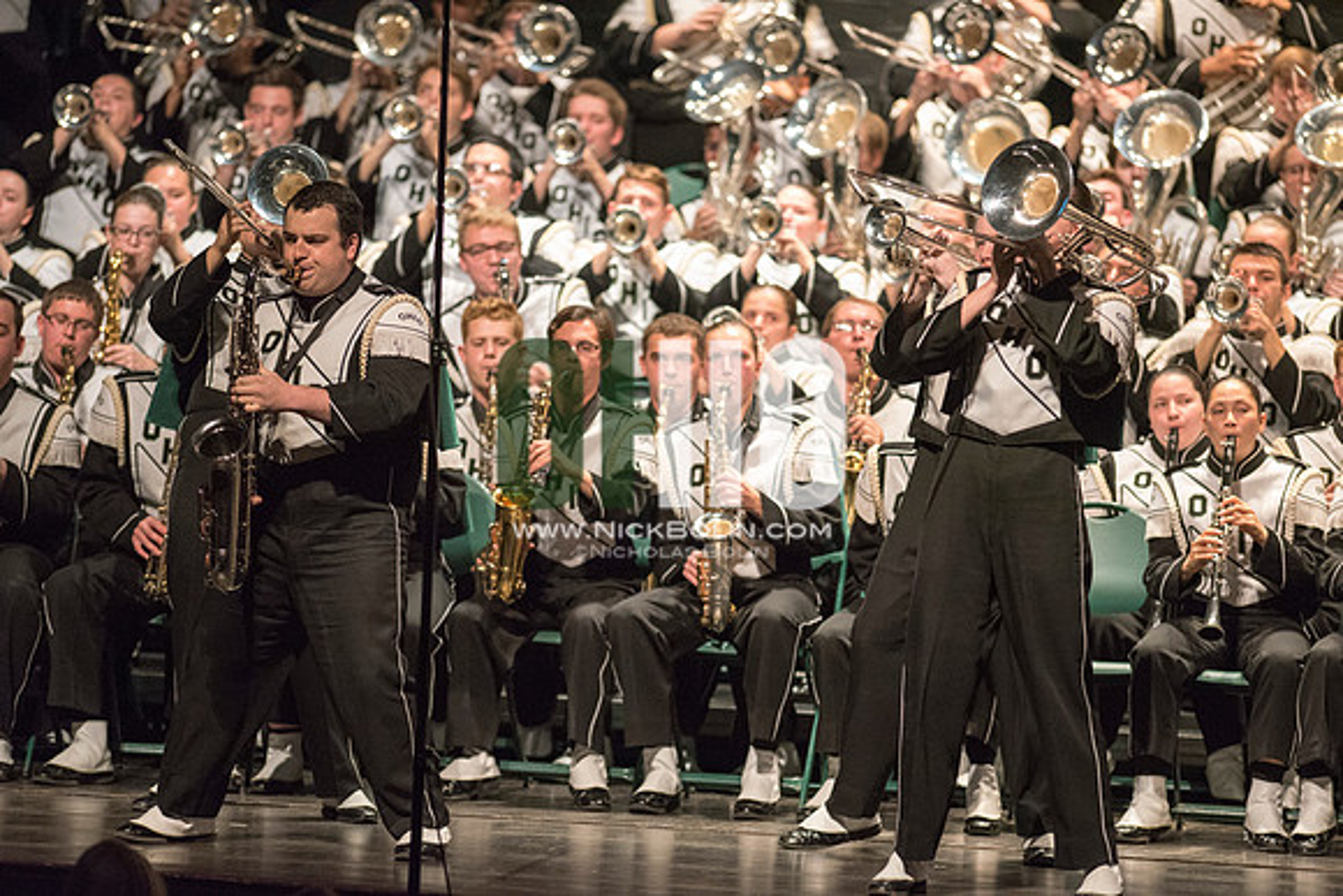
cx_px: 672
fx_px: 11194
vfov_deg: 4.6
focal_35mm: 300
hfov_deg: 6.9
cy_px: 448
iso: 4000
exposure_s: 1/500
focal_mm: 300
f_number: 2.8
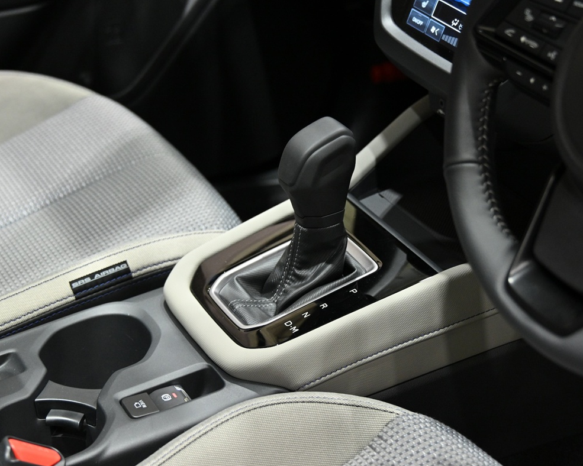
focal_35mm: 80
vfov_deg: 19.2
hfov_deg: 23.8
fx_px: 1380
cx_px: 295
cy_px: 234
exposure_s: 1/40
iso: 2800
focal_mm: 70
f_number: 6
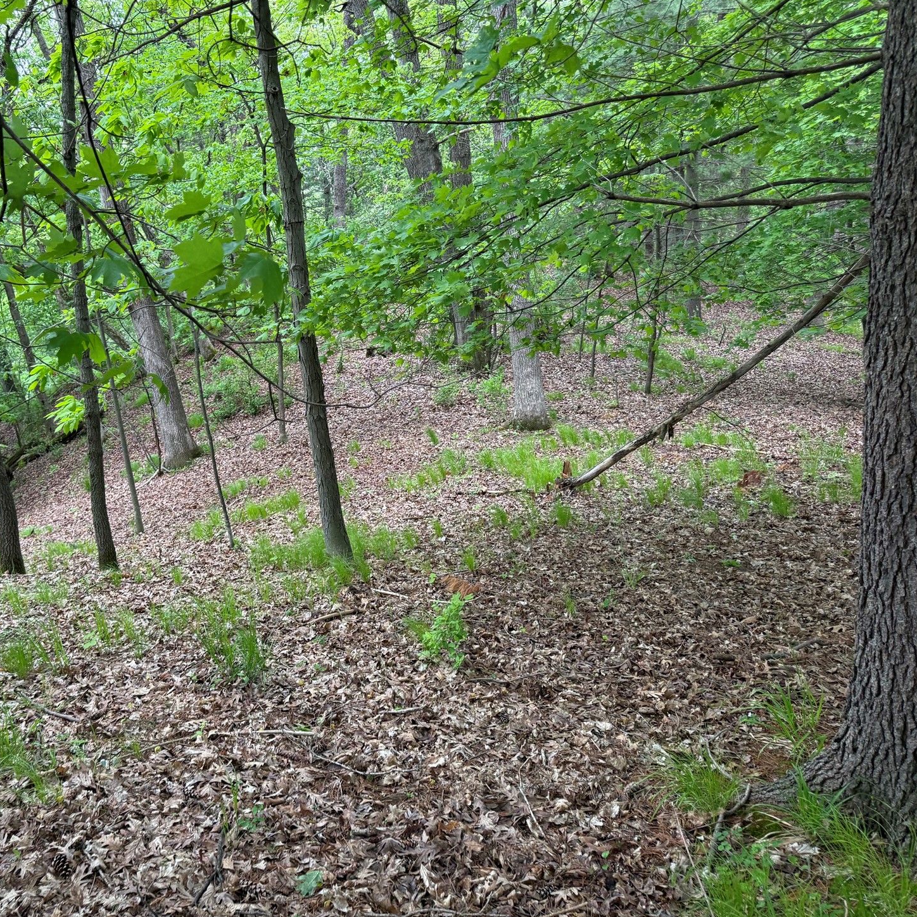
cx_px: 317
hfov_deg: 53.1
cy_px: 438
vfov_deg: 54.0
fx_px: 899
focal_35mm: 30
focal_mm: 6.76
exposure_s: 1/121
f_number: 1.78
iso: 125
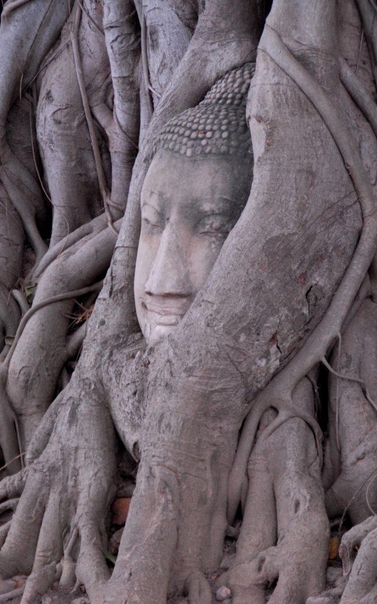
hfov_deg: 9.6
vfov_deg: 15.4
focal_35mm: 136
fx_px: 2237
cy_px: 310
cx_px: 199
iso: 800
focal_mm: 86
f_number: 6.3
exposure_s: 1/160
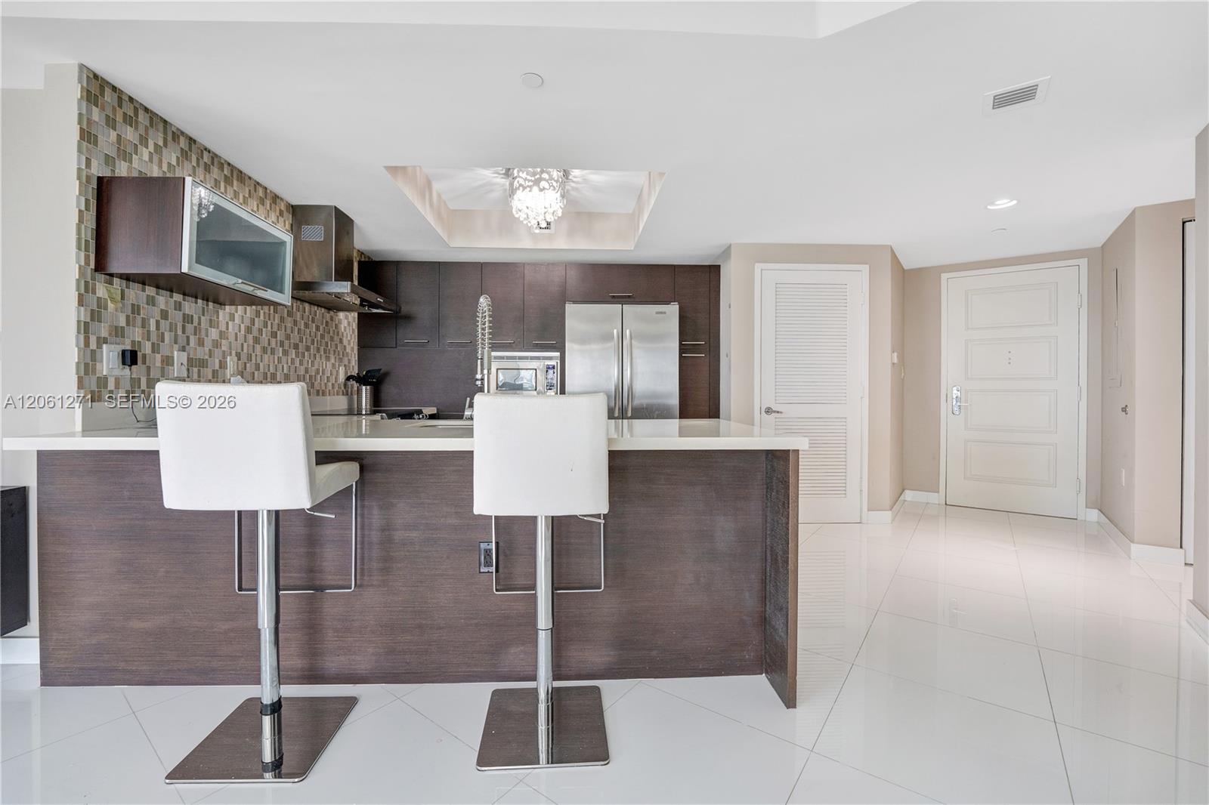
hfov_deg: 104.3
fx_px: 470
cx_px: 604
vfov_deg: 81.2
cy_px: 402
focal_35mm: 14
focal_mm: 14
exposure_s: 1/30
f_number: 8
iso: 3200
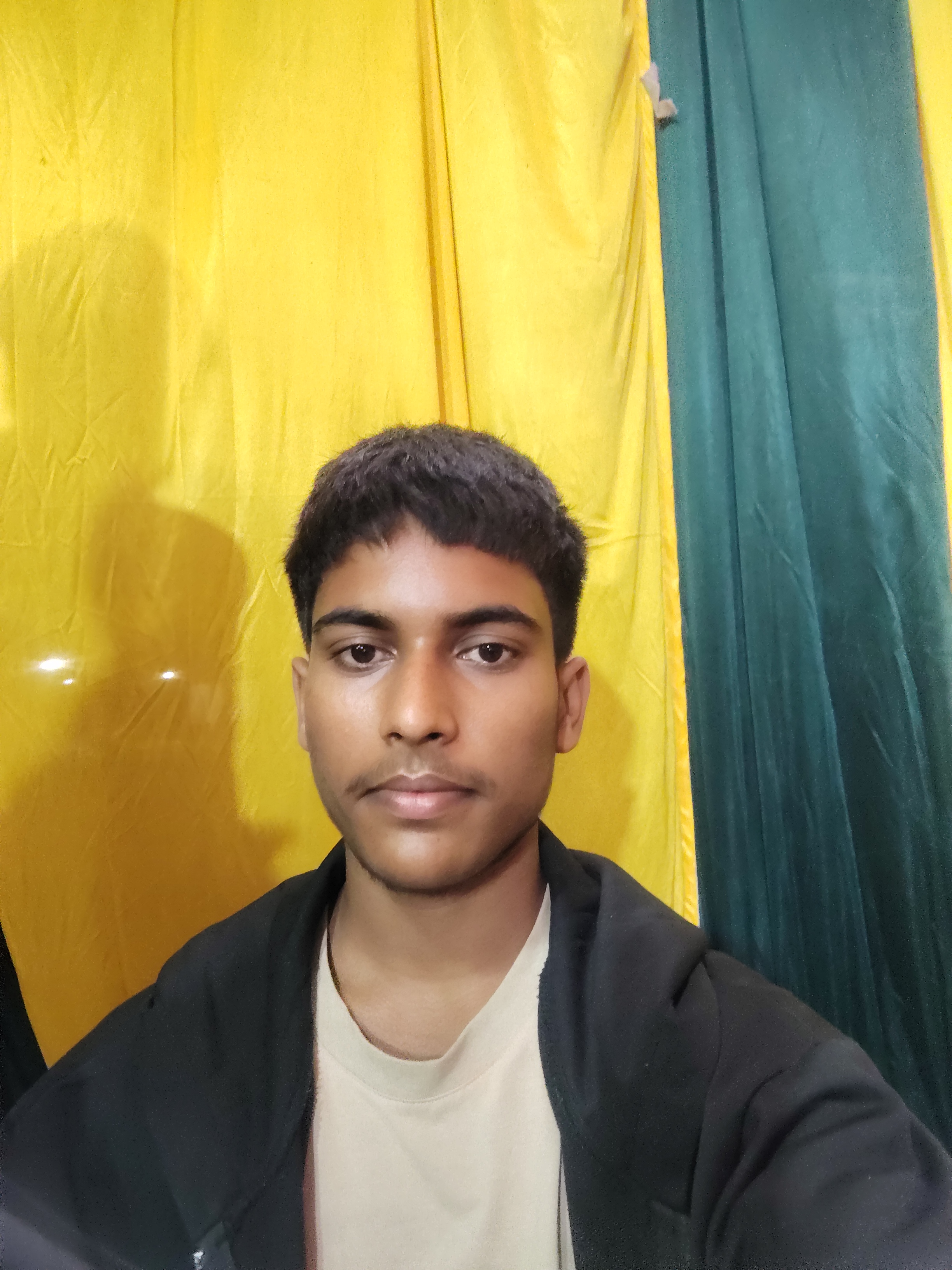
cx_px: 476
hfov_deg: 53.1
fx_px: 953
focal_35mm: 26
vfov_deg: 67.3
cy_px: 635
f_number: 2
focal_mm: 2.79
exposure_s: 1/17.1
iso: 625
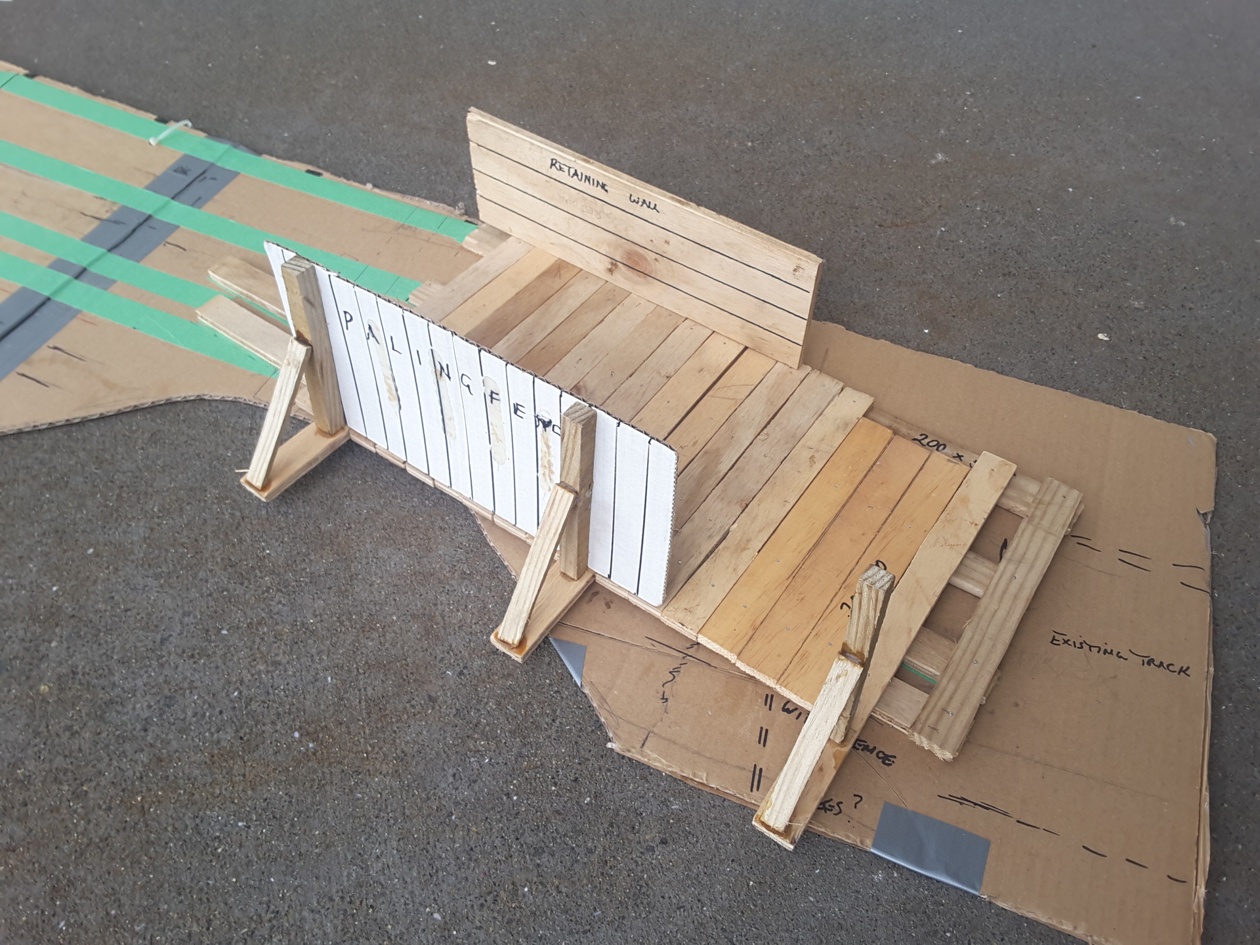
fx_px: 1128
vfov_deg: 45.4
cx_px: 630
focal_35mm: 31
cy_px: 472
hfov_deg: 58.4
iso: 40
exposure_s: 1/297
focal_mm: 2.9
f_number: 1.9
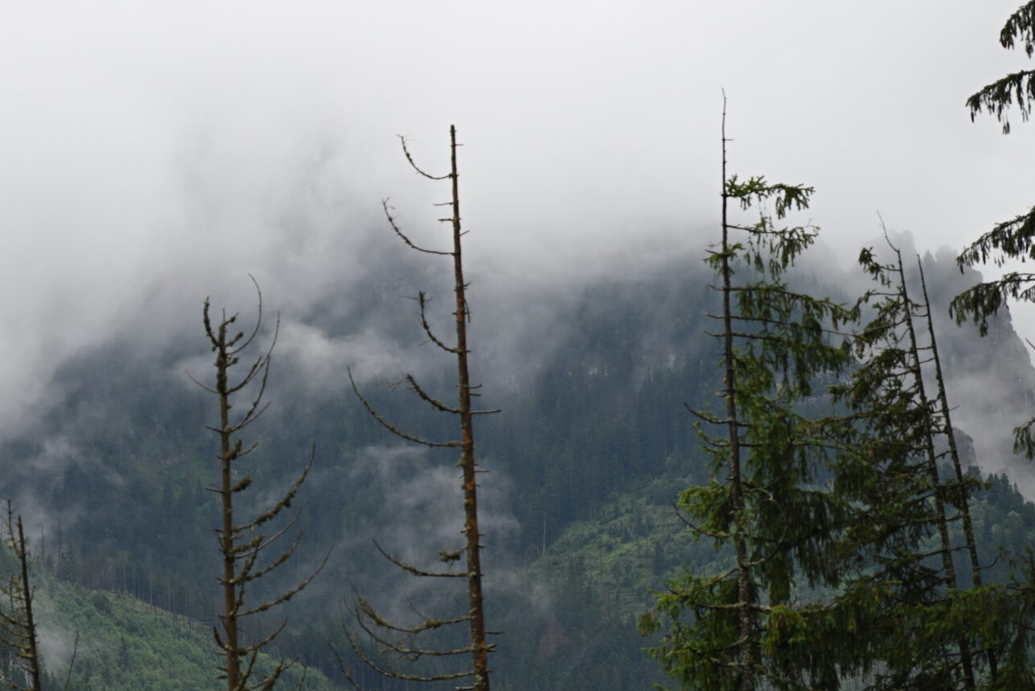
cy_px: 339
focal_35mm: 240
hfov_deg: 8.5
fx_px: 6901
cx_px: 102
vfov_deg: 5.7
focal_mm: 120
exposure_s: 1/320
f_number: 4.5
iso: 100
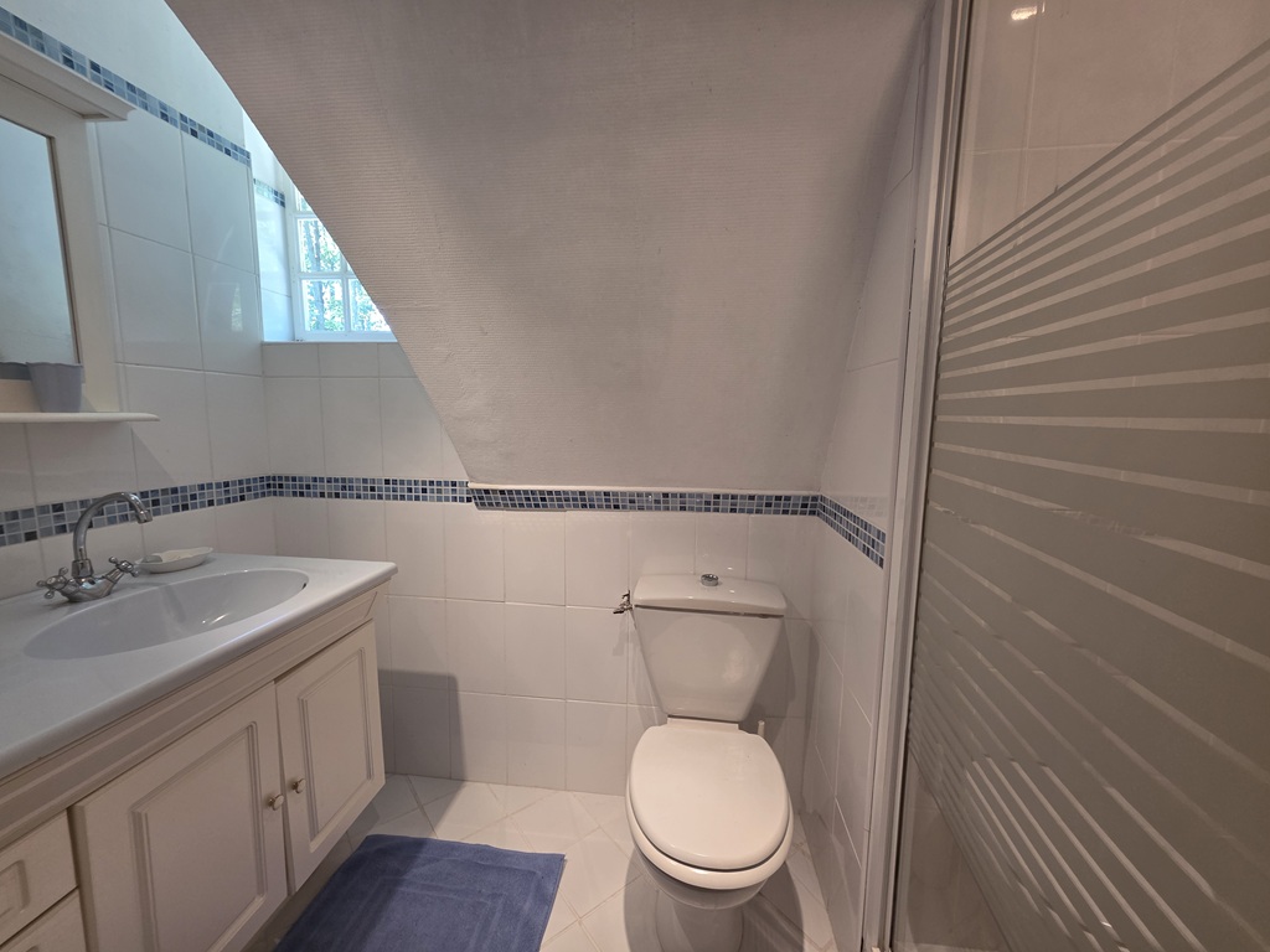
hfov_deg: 106.2
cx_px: 635
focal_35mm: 13
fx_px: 477
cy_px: 476
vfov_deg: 89.9
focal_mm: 2.2
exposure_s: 1/100
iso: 125
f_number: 1.9
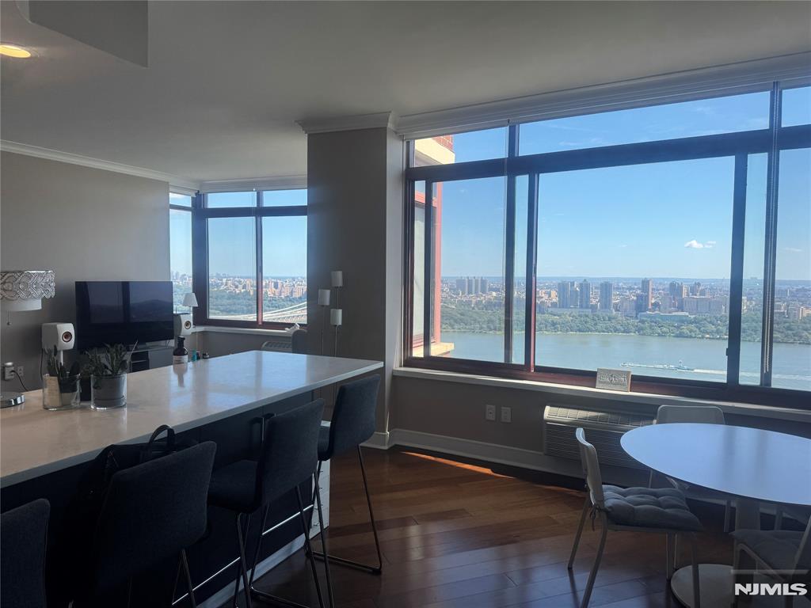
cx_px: 406
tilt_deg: -3.0
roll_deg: -2.1
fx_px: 562
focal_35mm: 24
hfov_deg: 71.6
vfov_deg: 56.8
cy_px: 304
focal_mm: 6.76
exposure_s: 1/1339
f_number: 1.78
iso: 80
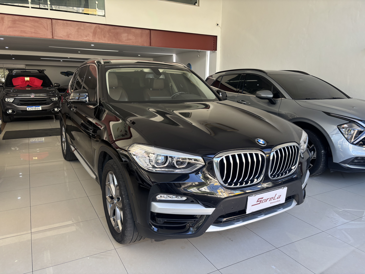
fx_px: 274
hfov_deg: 67.3
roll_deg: -1.1
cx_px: 182
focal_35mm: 26
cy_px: 137
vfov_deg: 53.1
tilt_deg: -11.7
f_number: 1.6
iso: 50
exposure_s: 1/121
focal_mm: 5.96
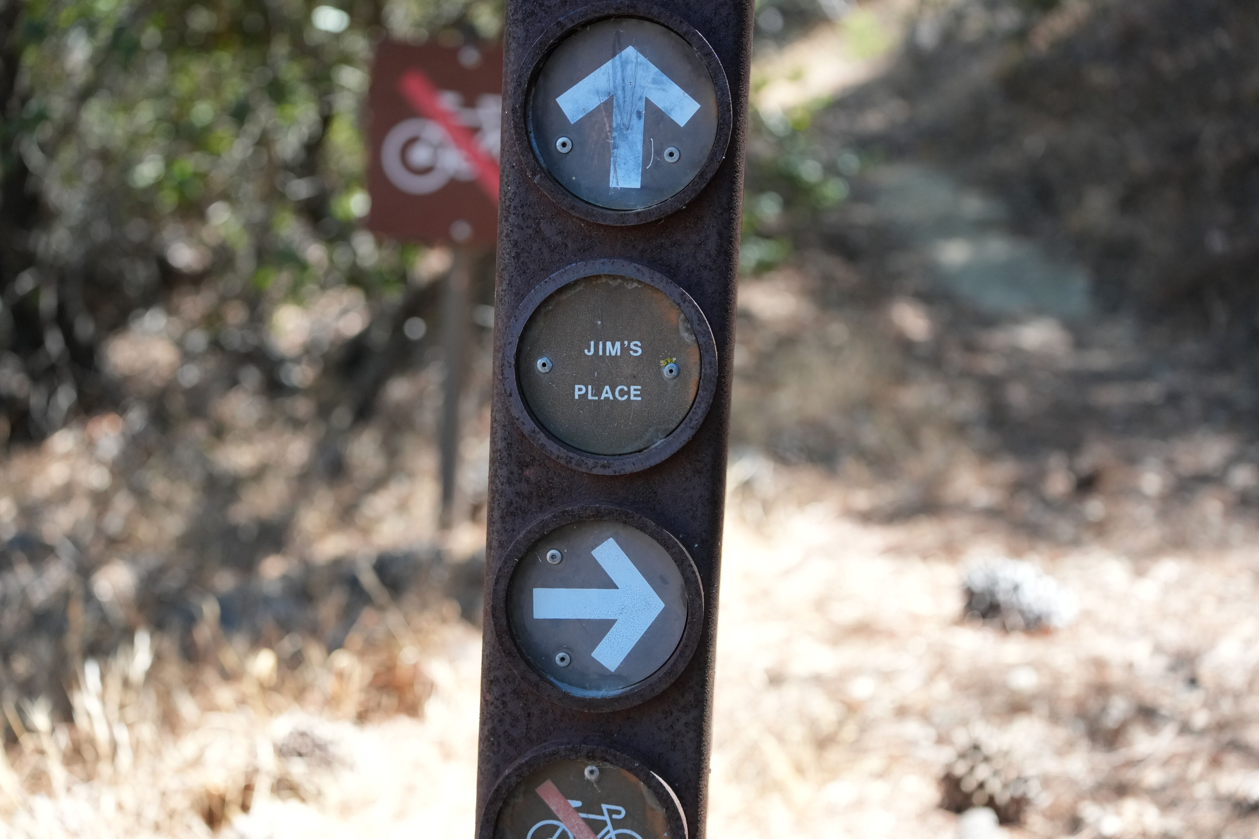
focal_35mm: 50
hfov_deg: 39.6
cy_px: 420
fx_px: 1748
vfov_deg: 27.0
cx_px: 630
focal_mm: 50
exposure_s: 1/1250
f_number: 4.5
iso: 2000
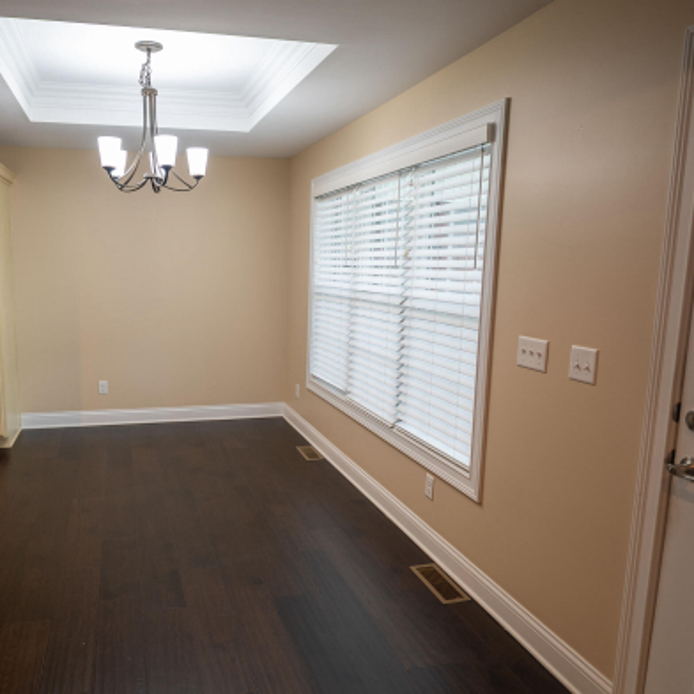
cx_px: 253
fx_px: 590
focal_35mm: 26
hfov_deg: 60.0
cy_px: 359
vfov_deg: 60.9
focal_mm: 16
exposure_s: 1/30
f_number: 1.8
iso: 100
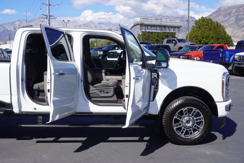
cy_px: 82
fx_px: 326
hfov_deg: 41.1
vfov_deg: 28.1
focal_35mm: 48
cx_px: 122
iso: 100
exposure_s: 1/160
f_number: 11
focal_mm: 32
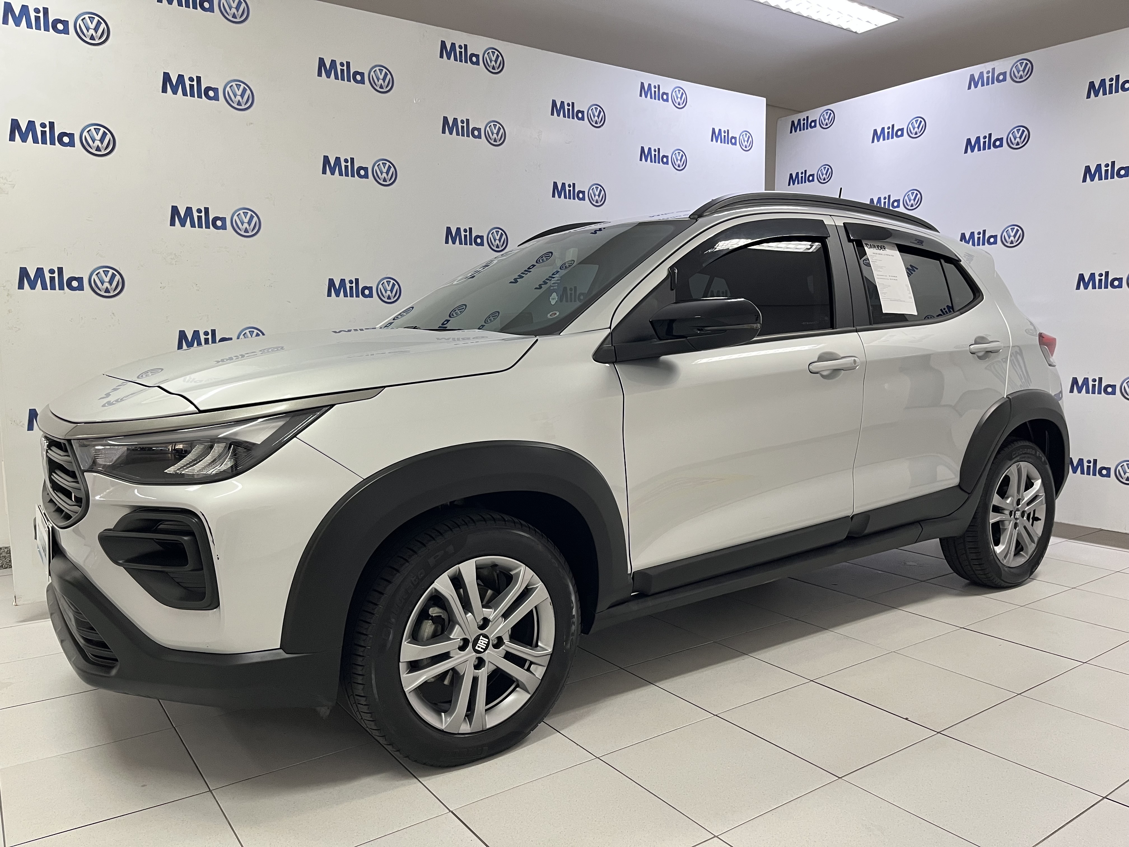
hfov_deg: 67.3
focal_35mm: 26
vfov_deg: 53.1
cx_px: 564
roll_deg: +0.5
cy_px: 424
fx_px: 848
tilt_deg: -5.9
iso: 160
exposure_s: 1/60
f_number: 1.6
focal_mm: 5.1
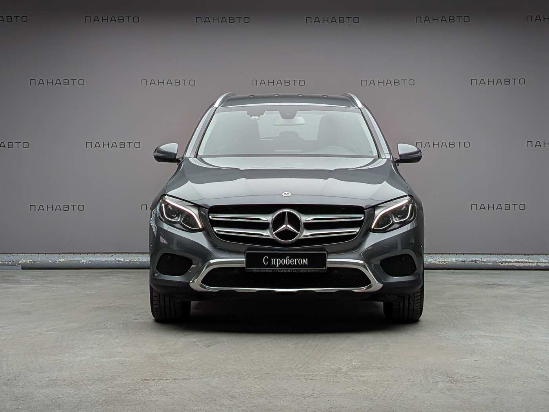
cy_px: 206
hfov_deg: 38.9
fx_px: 777
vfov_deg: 29.7
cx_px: 274
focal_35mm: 49
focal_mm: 6.9
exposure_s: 1/175
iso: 20
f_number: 1.68
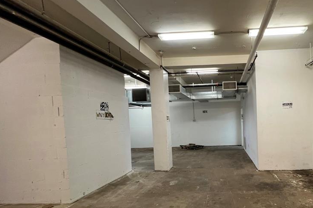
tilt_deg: -3.6
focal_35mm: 19
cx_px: 218
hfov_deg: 82.8
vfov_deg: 63.8
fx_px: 165
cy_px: 128
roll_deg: +2.4
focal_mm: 1.57
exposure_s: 1/60
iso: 160
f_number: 1.8
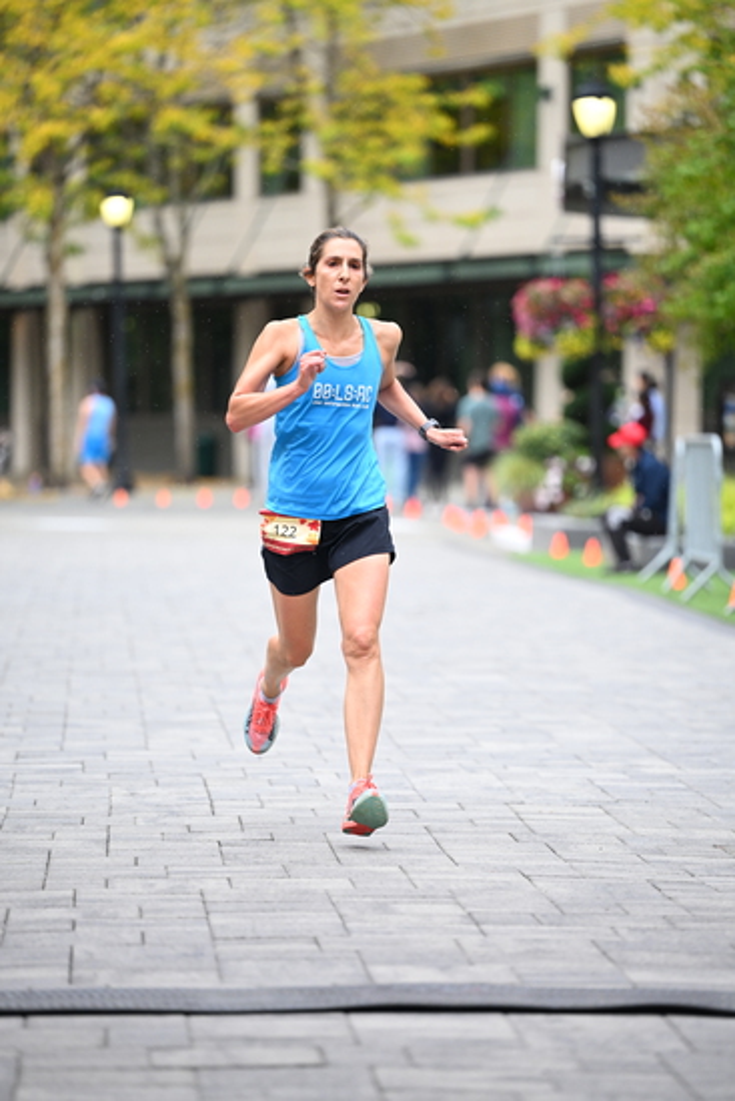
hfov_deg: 8.3
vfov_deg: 12.4
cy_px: 550
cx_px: 368
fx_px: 5050
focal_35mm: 165
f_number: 2.8
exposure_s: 1/1600
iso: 1250
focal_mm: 165
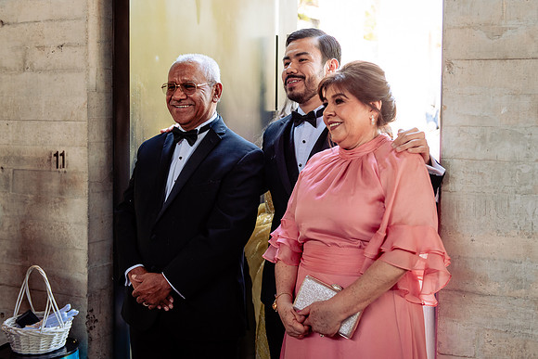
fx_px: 787
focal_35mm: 53
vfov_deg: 25.7
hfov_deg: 37.8
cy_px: 173
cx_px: 269
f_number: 3.5
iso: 640
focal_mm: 48
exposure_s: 1/250
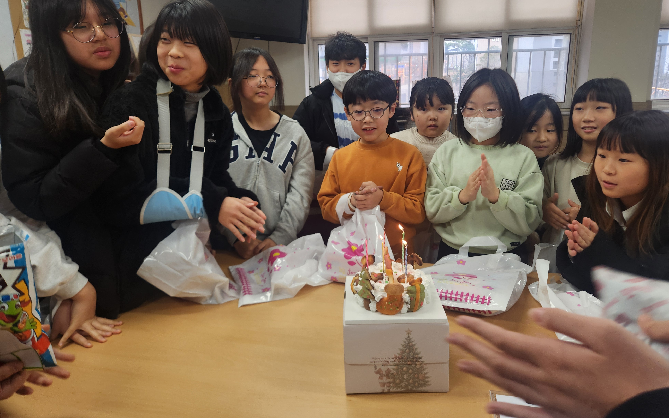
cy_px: 172
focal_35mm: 25
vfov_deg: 49.0
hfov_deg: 72.5
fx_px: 456
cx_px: 342
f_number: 1.8
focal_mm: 5.4
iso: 80
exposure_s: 1/120
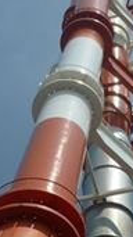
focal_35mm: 115
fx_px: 722
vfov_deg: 18.6
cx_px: 111
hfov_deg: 10.5
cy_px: 140
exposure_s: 1/800
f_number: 5.6
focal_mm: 7.3
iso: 80
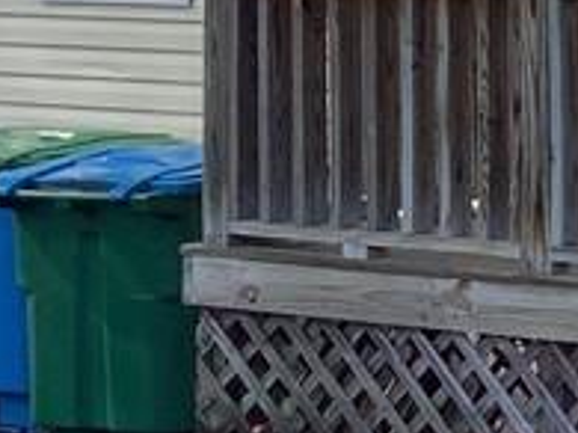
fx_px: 2720
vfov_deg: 9.0
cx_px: 1197
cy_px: -30
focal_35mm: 163
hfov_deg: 10.9
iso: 25
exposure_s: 1/445
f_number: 2.4
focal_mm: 3.3
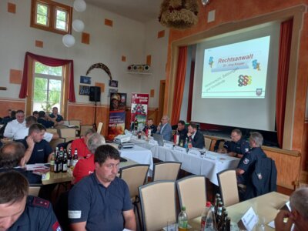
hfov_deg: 69.4
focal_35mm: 25
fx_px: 222
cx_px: 154
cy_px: 116
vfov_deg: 54.9
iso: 200
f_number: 2
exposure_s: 1/33
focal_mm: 4.6
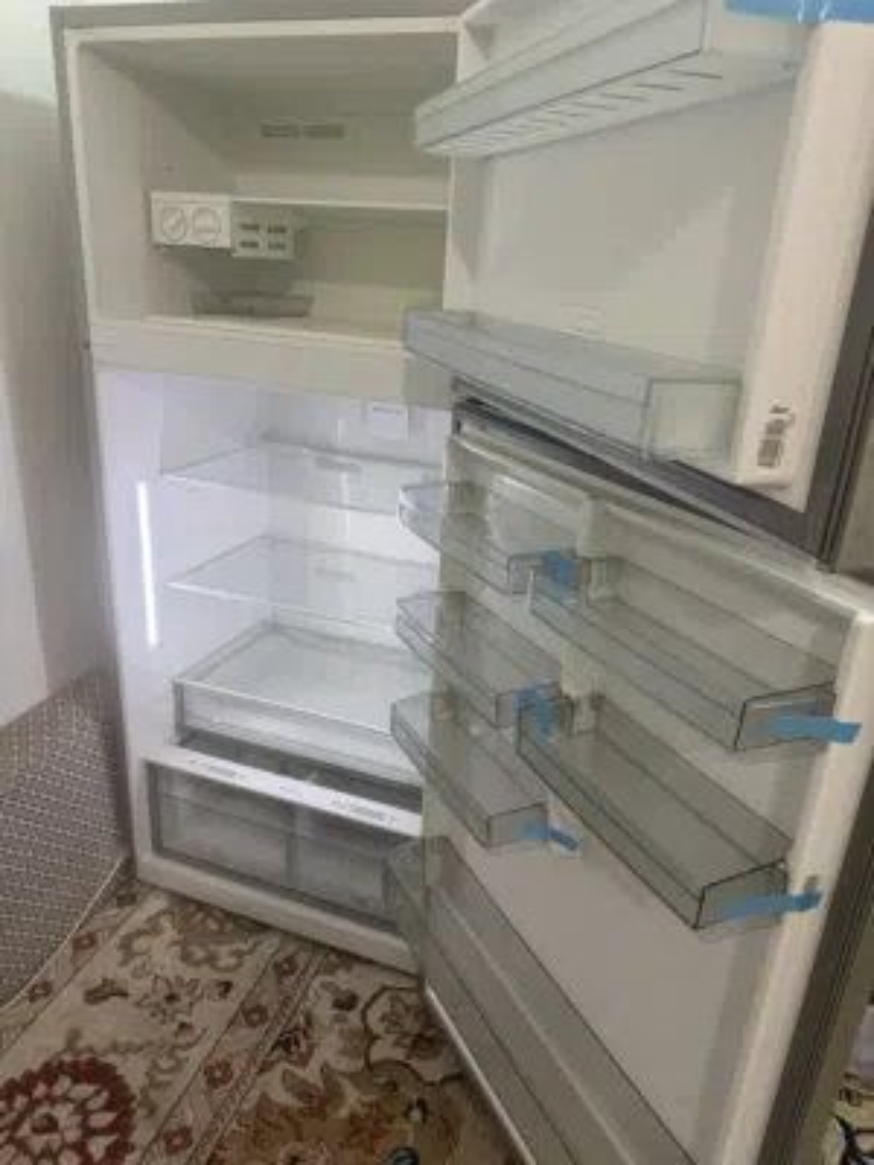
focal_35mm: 24
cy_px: 582
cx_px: 437
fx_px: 808
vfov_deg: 71.6
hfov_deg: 56.8
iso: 320
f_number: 1.78
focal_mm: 6.76
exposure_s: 1/100
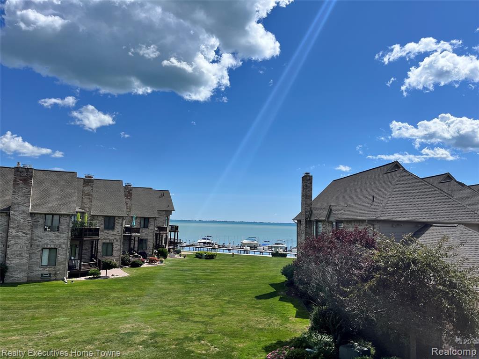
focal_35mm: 26
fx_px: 360
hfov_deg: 67.3
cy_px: 180
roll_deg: -1.2
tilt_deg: +5.9
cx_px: 240
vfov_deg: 53.1
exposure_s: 1/6897
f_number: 1.6
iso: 50
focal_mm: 5.1
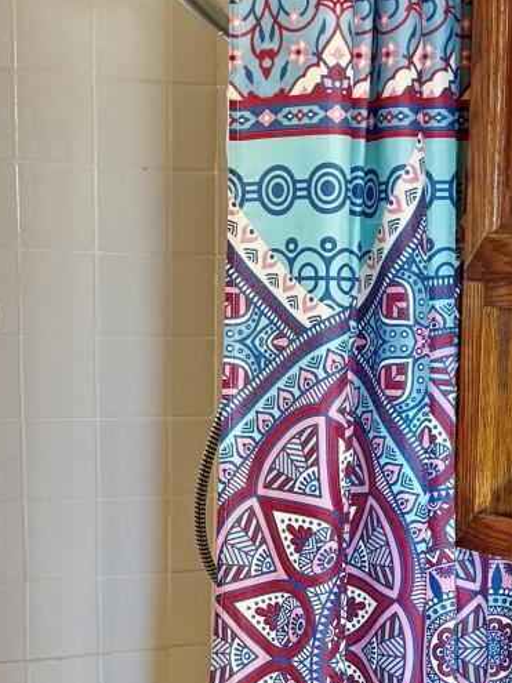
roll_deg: -1.1
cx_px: 335
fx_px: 1914
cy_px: 715
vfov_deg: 19.5
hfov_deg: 15.2
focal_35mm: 97
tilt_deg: -14.0
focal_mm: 6.76
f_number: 1.78
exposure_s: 1/60
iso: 200
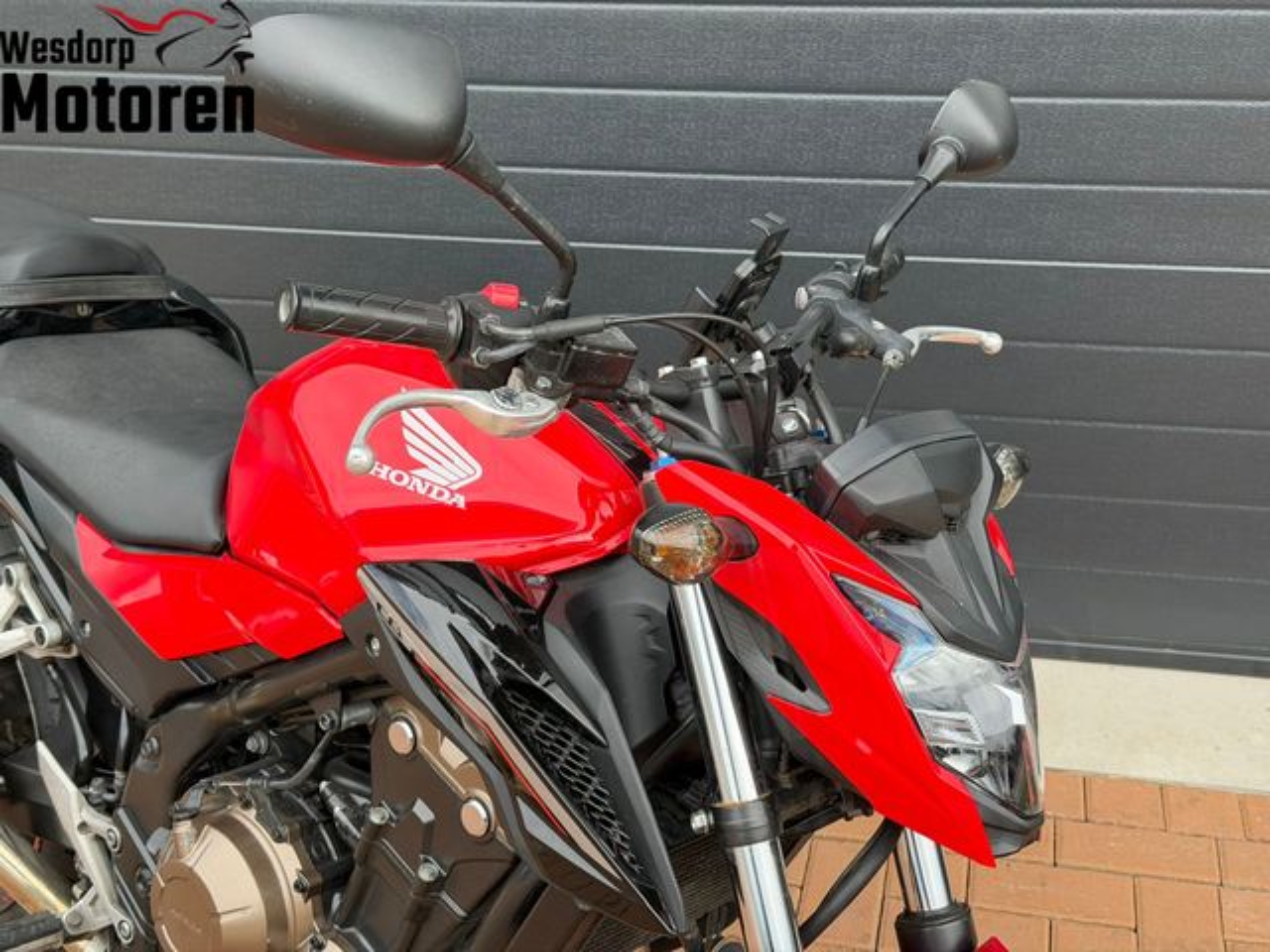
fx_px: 1761
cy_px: 476
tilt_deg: -23.4
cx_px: 635
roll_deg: +1.8
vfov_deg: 30.3
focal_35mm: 48
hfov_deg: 39.7
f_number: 1.78
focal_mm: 6.76
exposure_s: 1/802
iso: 64
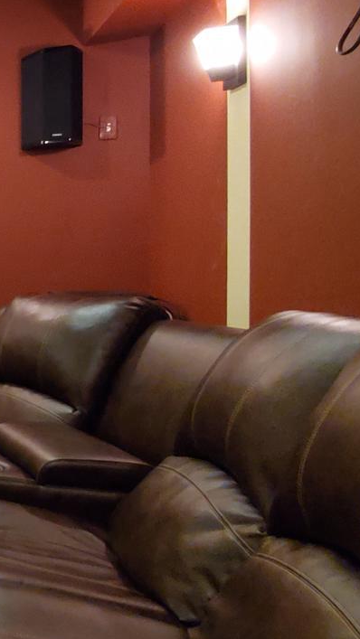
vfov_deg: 49.3
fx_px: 695
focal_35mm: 41
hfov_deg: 17.0
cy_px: 286
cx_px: -428
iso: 1000
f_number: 2.2
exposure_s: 1/30
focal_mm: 1.8
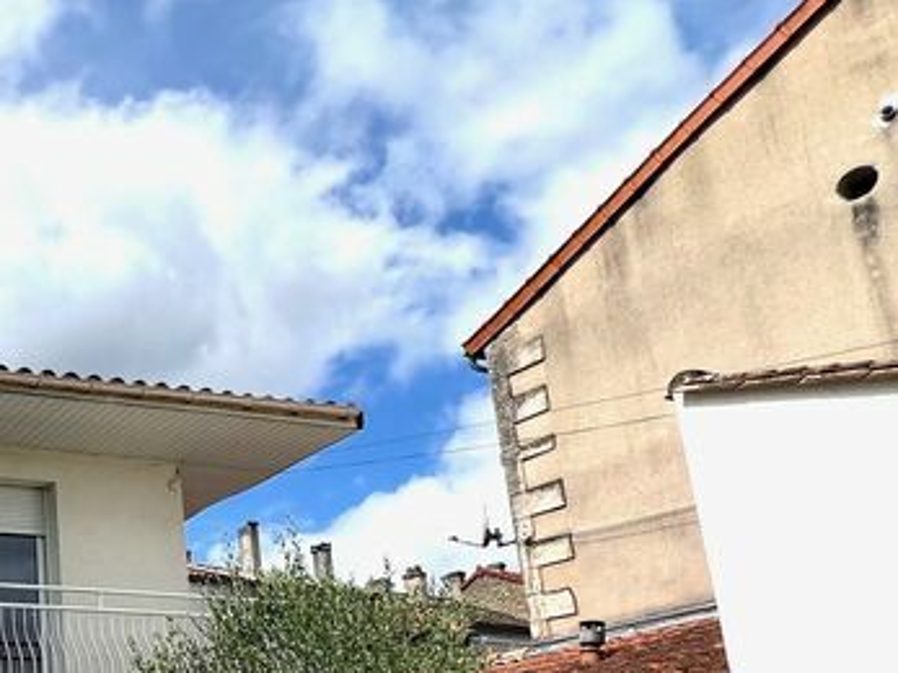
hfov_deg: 40.0
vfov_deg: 37.2
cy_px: 598
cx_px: -124
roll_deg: +3.8
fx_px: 934
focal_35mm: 36
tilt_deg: +12.2
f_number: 1.8
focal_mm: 1.57
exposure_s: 1/2222
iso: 32
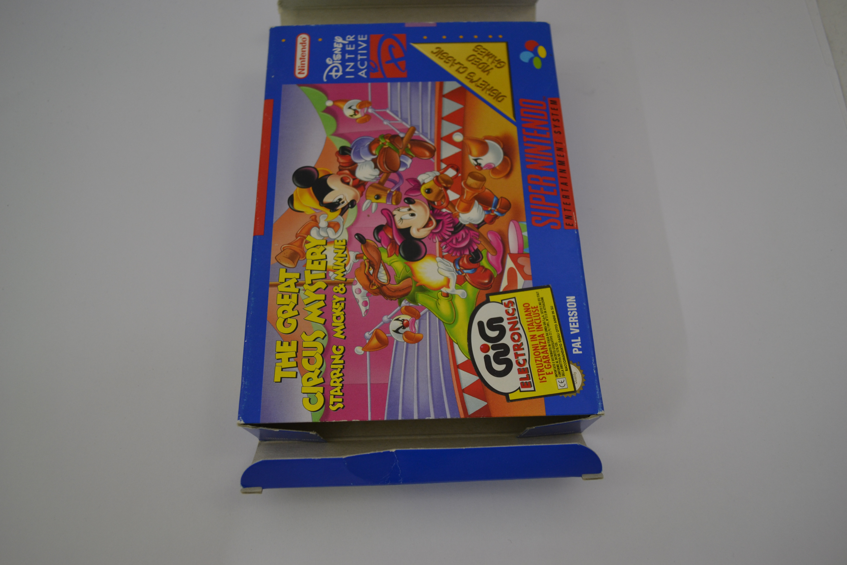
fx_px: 635
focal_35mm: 27
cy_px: 282
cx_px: 424
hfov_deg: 67.4
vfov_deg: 47.9
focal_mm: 18
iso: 400
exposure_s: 1/30
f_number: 3.5
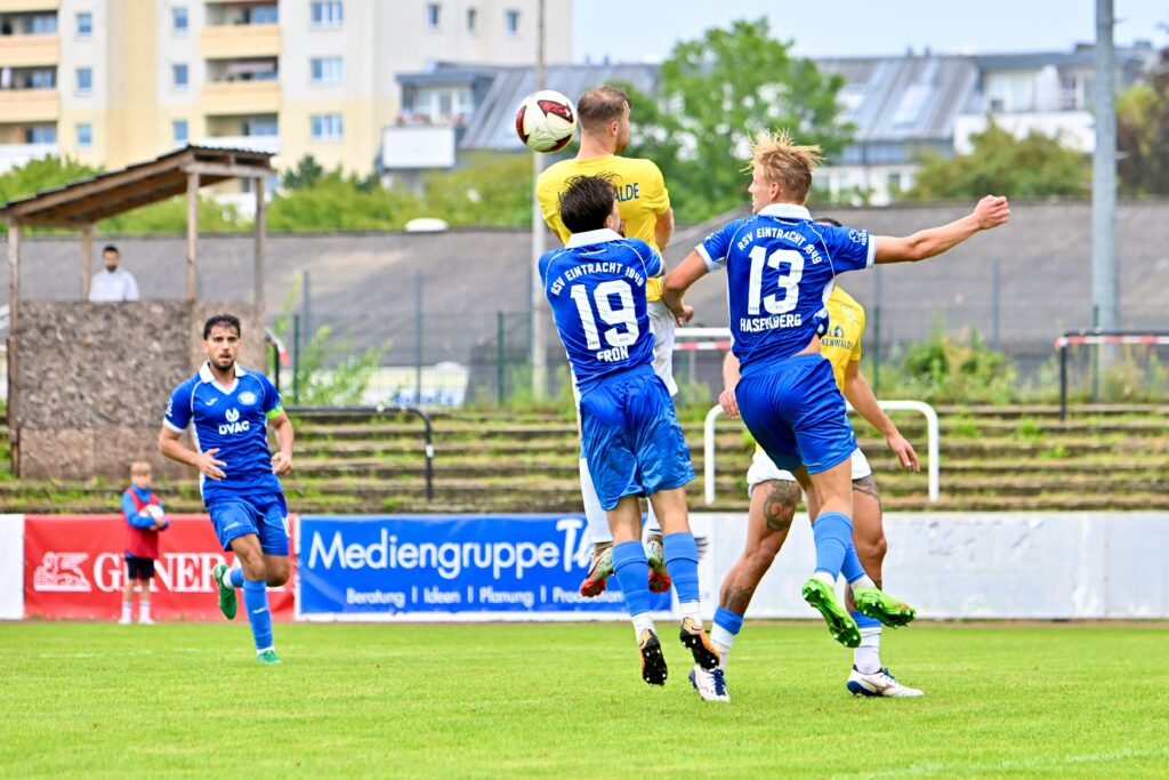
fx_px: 6495
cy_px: 390
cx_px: 584
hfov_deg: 10.3
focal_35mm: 200
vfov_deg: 6.9
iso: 1000
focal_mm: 200
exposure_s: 1/1600
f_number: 5.3
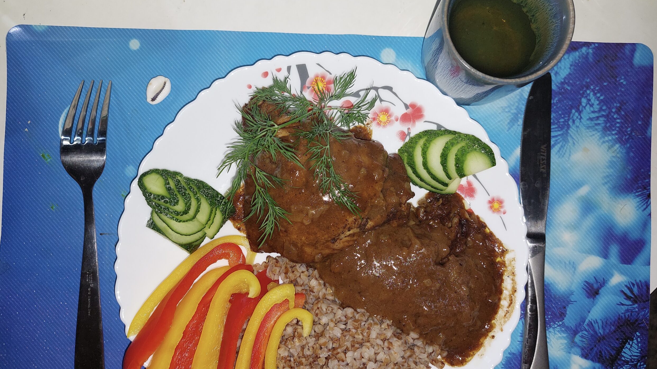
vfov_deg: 42.8
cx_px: 322
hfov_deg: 69.8
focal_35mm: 27
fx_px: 470
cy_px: 209
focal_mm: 5.23
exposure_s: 1/100
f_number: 1.8
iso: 100
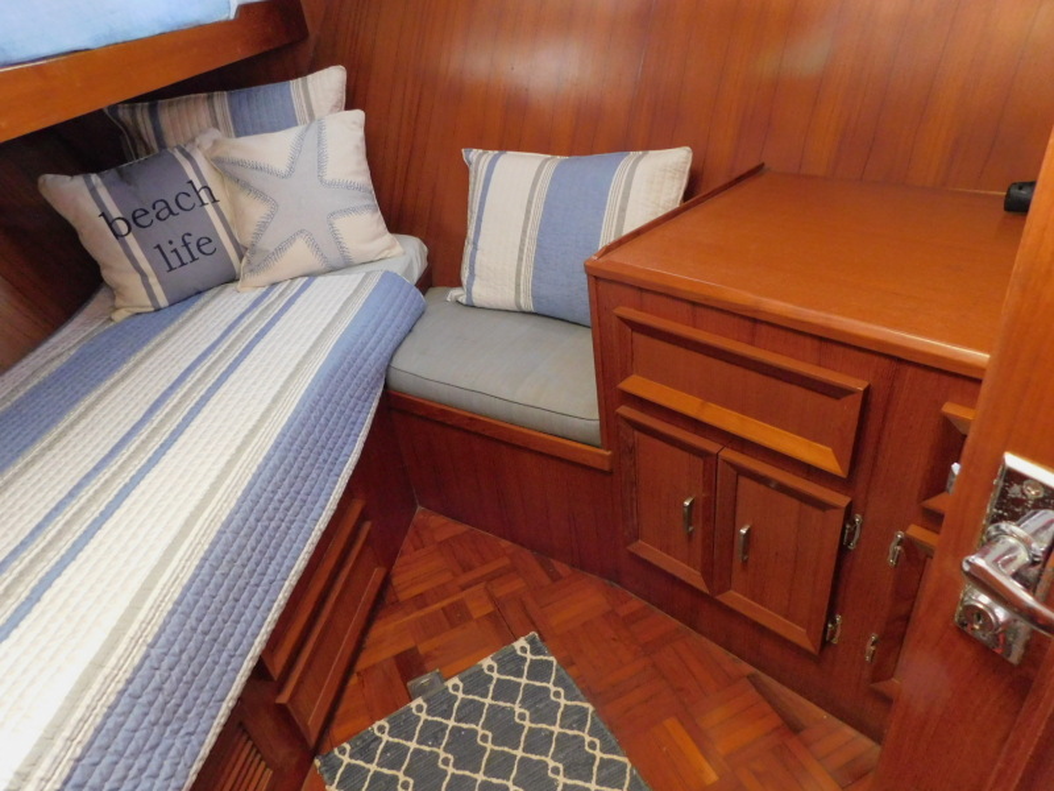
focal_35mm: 23
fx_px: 700
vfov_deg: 58.9
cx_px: 527
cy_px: 396
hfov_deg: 73.9
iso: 800
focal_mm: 4
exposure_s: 1/4
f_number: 3
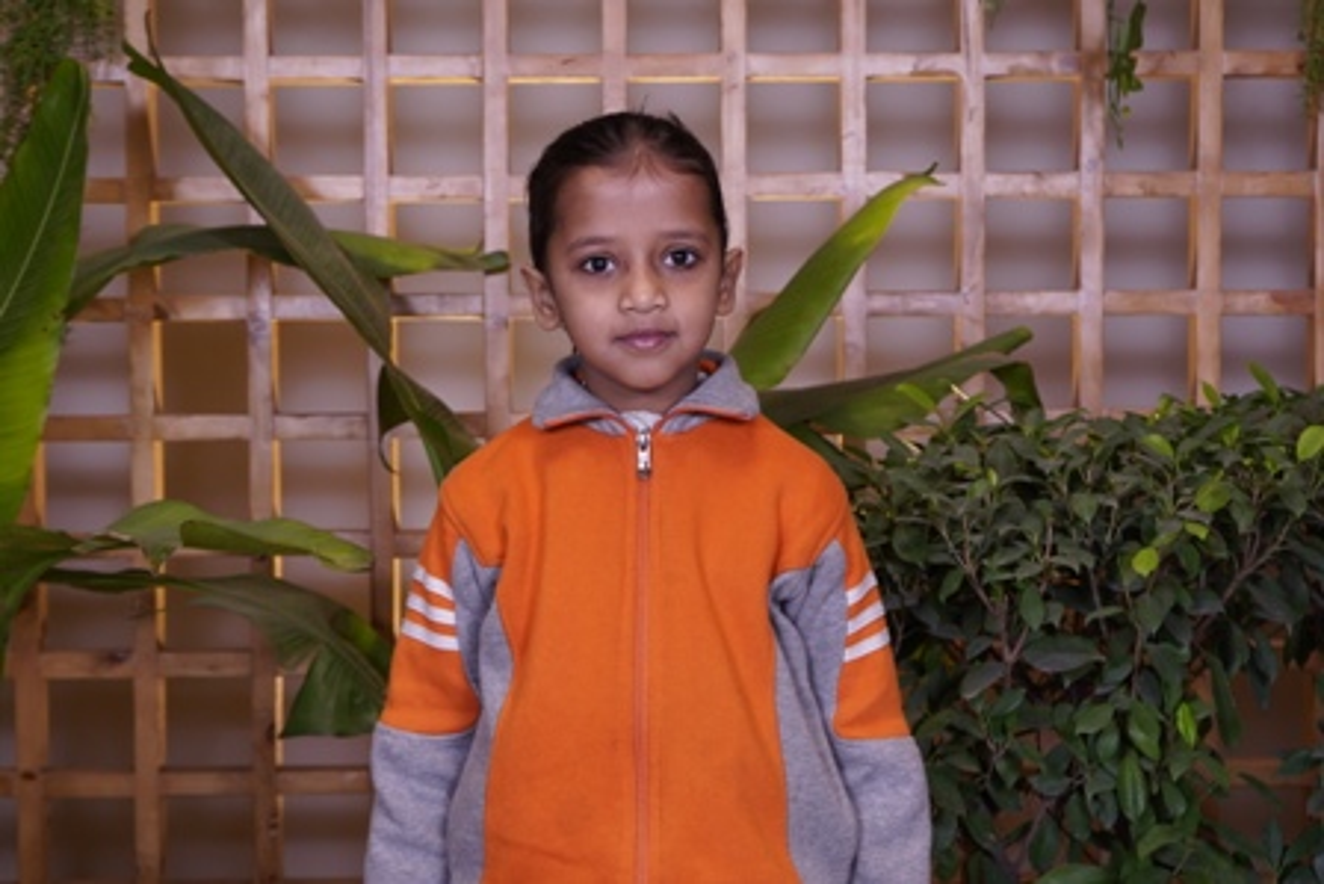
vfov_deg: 20.3
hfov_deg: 30.1
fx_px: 2465
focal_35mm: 67
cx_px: 662
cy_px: 442
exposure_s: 1/125
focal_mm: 45
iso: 400
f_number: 4.5
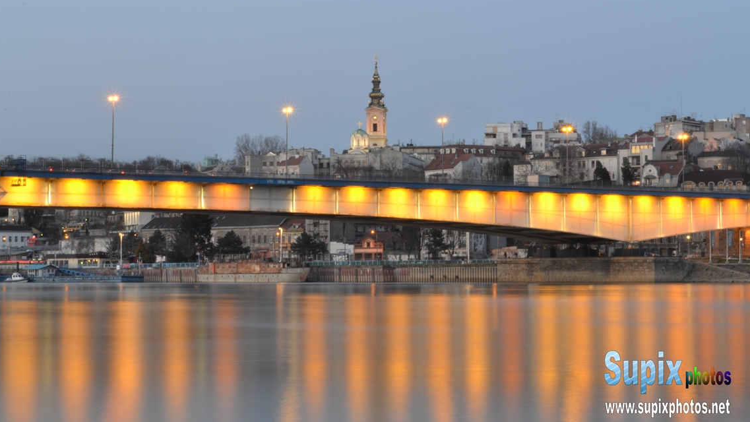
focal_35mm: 88
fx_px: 1741
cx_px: 371
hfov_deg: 24.3
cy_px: 175
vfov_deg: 13.8
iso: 100
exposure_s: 20
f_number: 36
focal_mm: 55
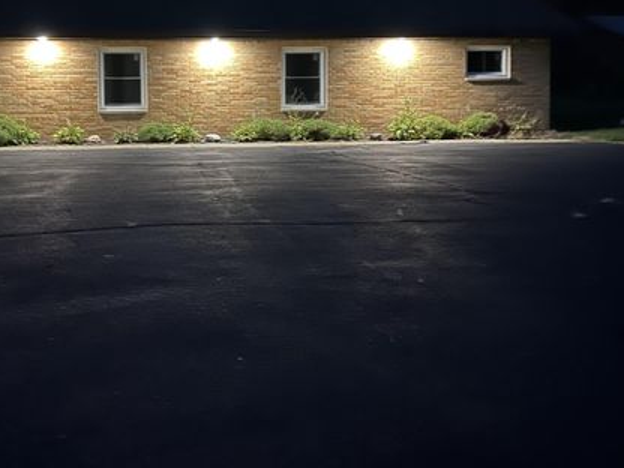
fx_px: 721
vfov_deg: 35.4
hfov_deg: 46.4
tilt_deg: -3.6
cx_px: 234
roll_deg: +0.1
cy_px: 132
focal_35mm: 40
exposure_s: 1/11
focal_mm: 5.7
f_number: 1.5
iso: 640
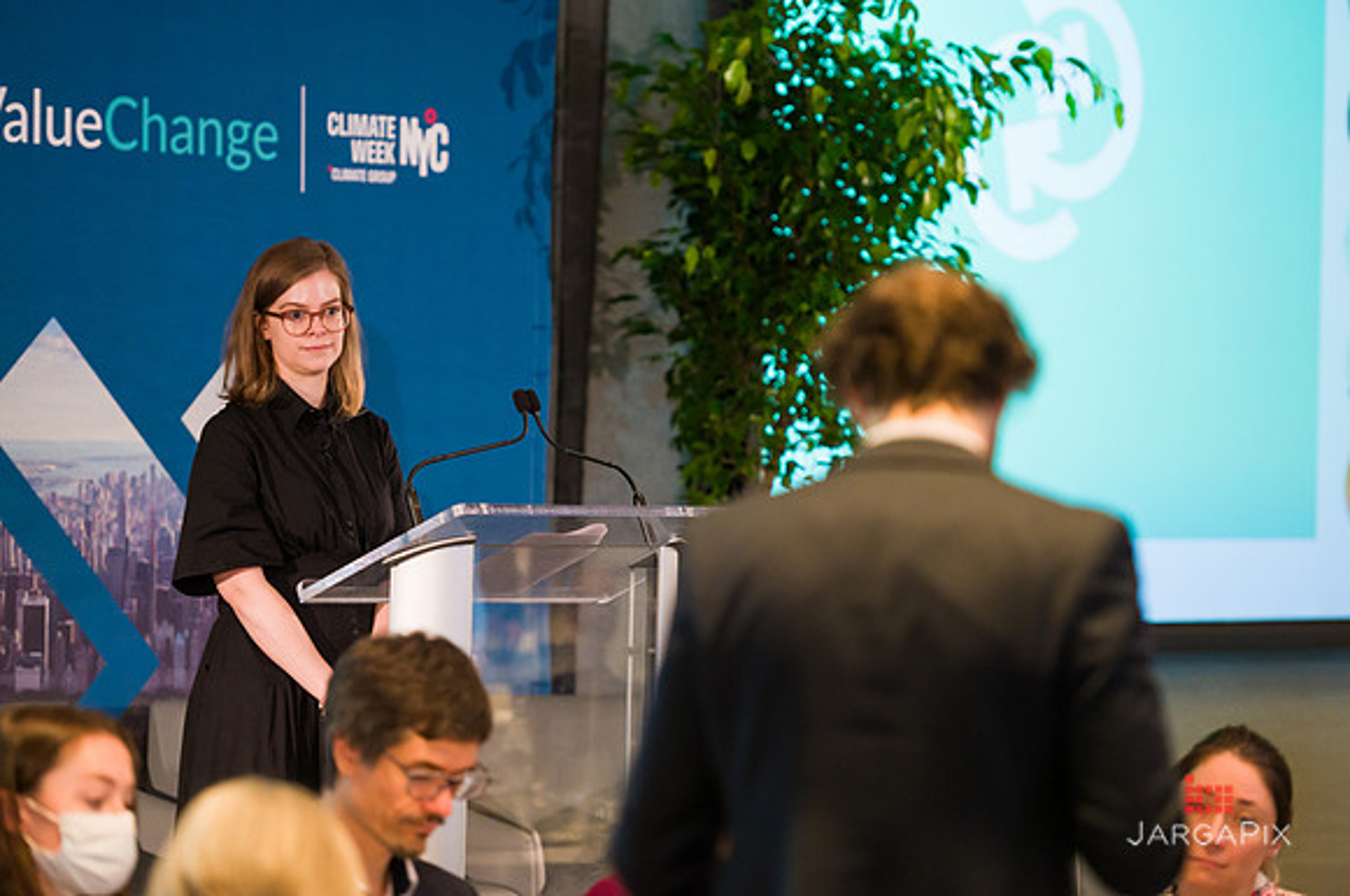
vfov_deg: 9.2
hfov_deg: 13.8
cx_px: 676
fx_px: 5558
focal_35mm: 148
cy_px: 448
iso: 3200
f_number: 3.2
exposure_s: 1/200
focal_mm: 145
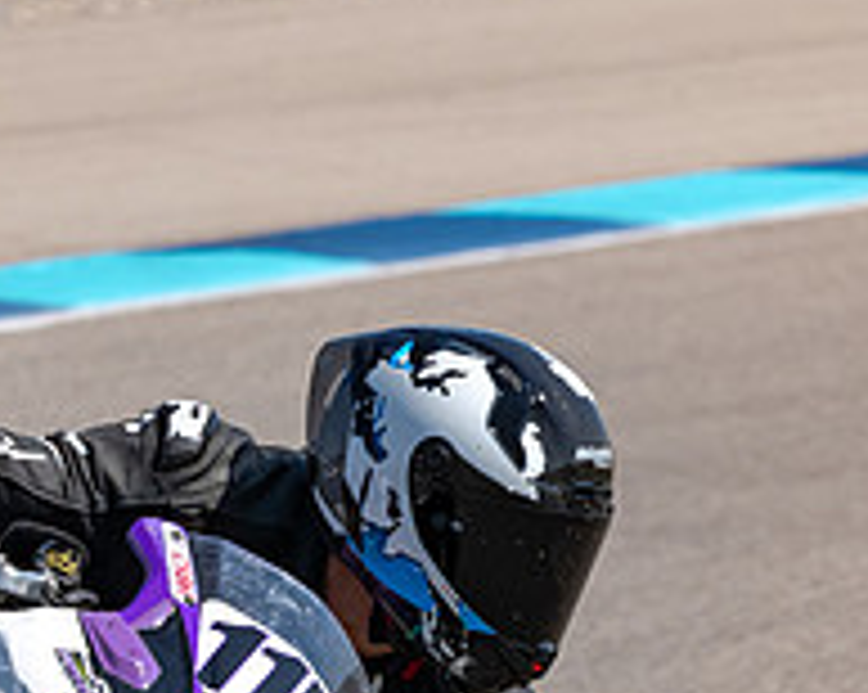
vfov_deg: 1.5
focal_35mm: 1037
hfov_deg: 1.9
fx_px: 26613
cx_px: 425
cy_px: 774
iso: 500
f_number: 11
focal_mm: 300
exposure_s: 1/1250
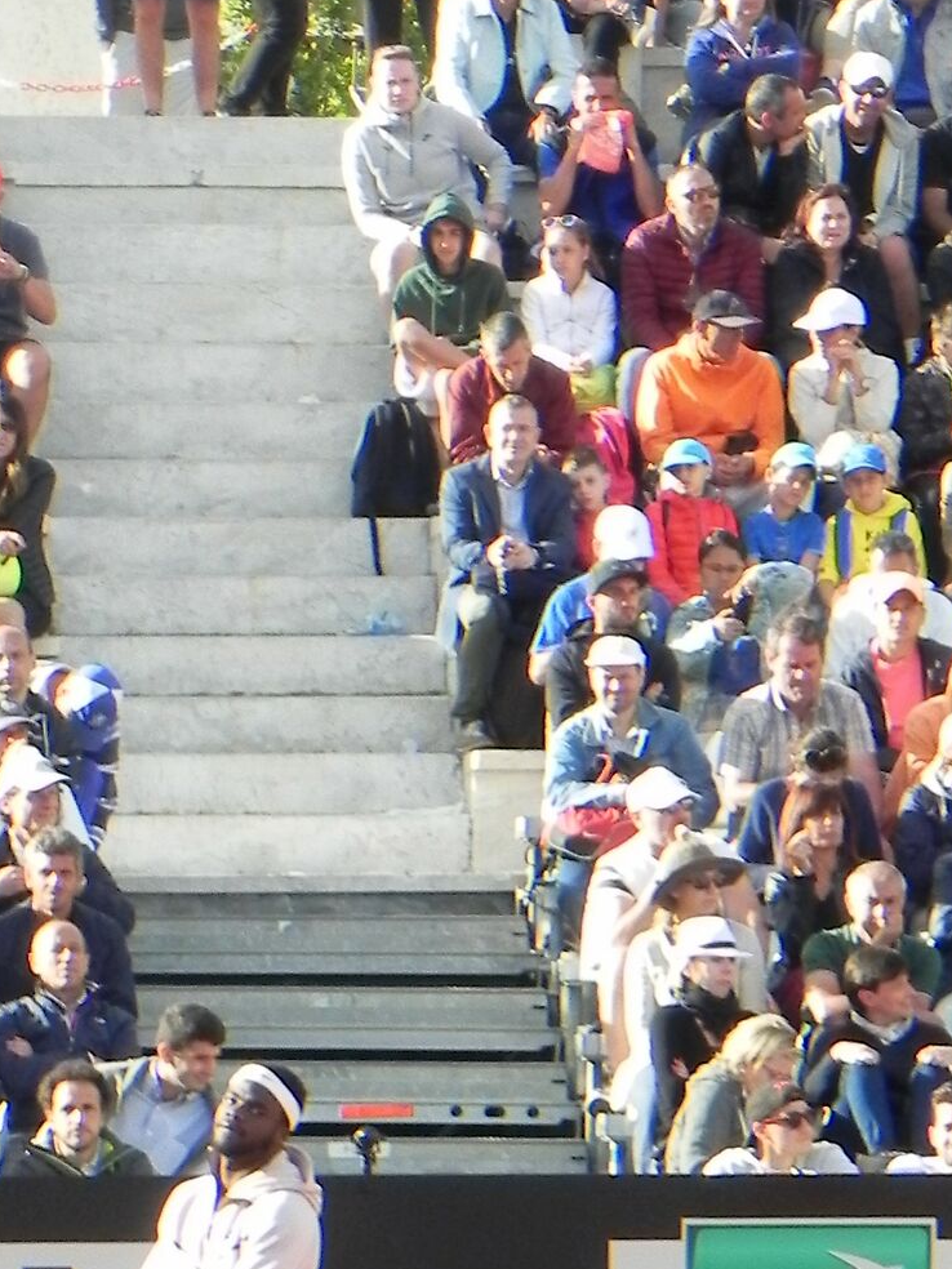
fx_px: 14484
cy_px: 1474
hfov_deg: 3.8
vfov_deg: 5.0
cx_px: 969
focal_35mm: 395
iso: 160
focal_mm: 28.8
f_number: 5
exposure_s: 1/234
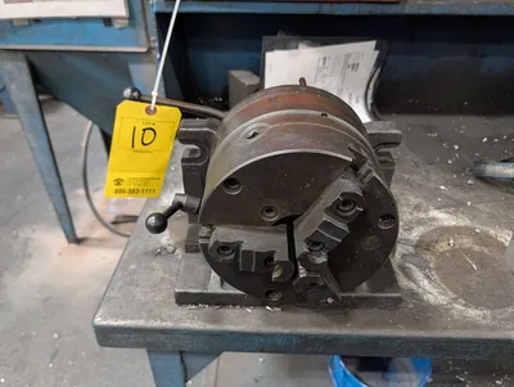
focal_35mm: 24
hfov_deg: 71.5
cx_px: 257
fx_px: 357
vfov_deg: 56.9
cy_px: 194
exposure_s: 1/120
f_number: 1.68
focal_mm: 6.9
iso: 761
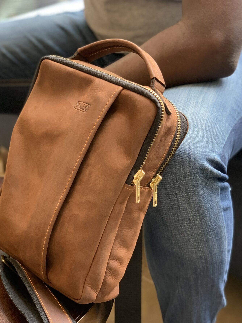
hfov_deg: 19.6
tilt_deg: -25.3
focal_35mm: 75
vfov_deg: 26.0
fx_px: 699
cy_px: 154
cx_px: 110
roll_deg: +1.9
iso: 125
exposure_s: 1/99
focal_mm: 6
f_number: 2.4
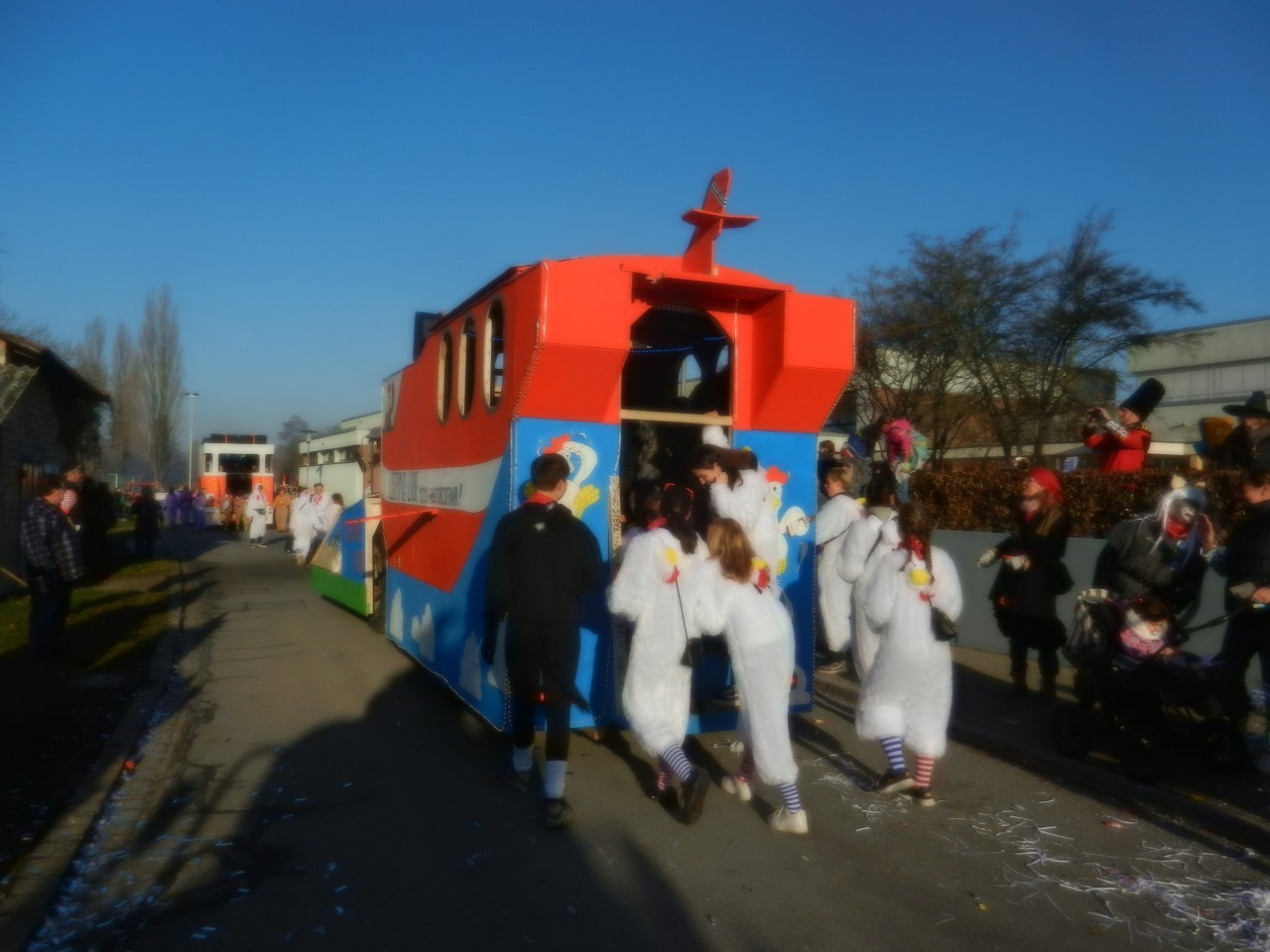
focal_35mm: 25
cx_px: 635
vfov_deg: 54.9
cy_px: 476
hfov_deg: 69.4
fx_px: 917
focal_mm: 4.5
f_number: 7
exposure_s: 1/640
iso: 160
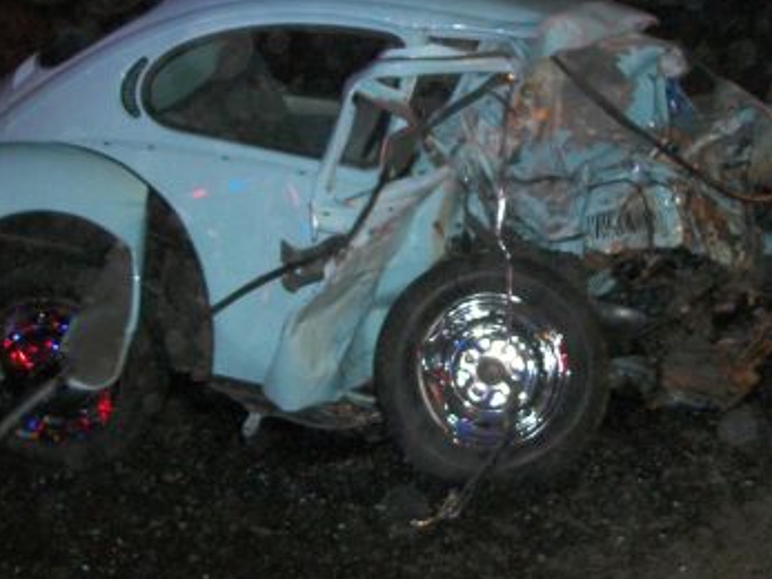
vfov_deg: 24.7
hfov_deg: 32.7
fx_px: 1315
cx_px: 407
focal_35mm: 59
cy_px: 198
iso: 250
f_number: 2.9
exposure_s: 1/30
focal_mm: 5.7
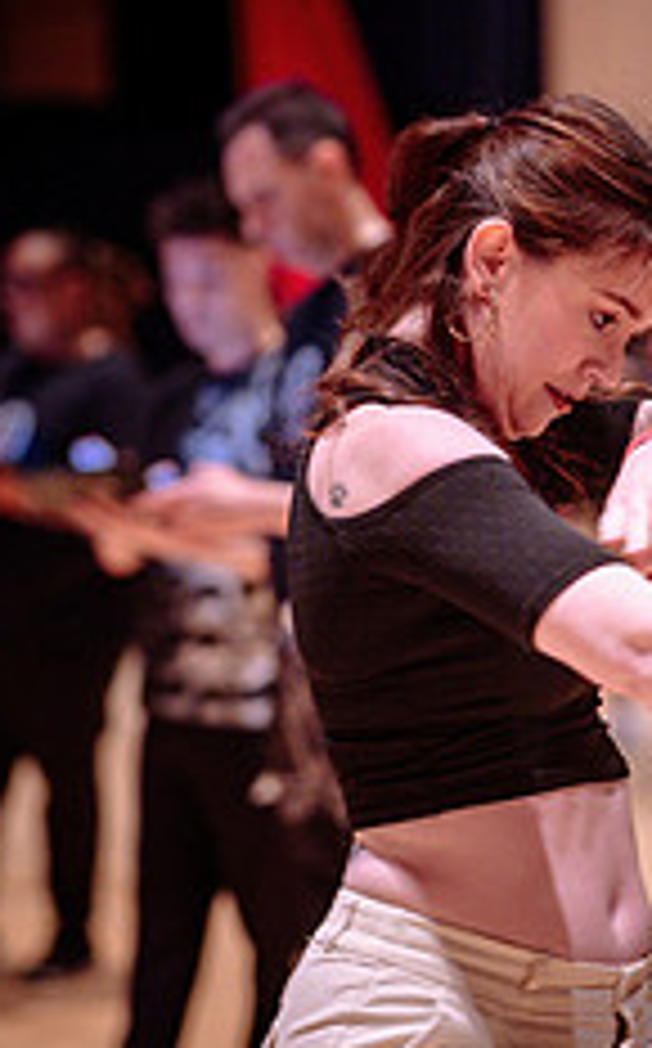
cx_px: 594
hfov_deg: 10.2
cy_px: 749
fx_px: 3622
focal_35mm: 127
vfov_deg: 16.4
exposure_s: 1/200
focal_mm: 50
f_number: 1.4
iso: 1600
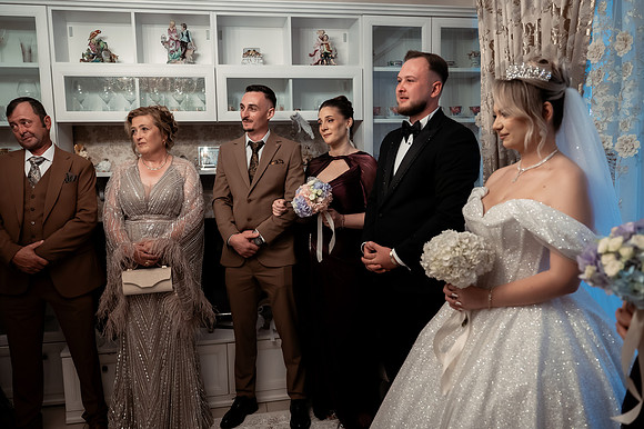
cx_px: 322
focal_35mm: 28
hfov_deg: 65.5
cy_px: 214
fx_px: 501
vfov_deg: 46.4
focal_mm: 28
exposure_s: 1/200
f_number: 3.2
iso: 3200
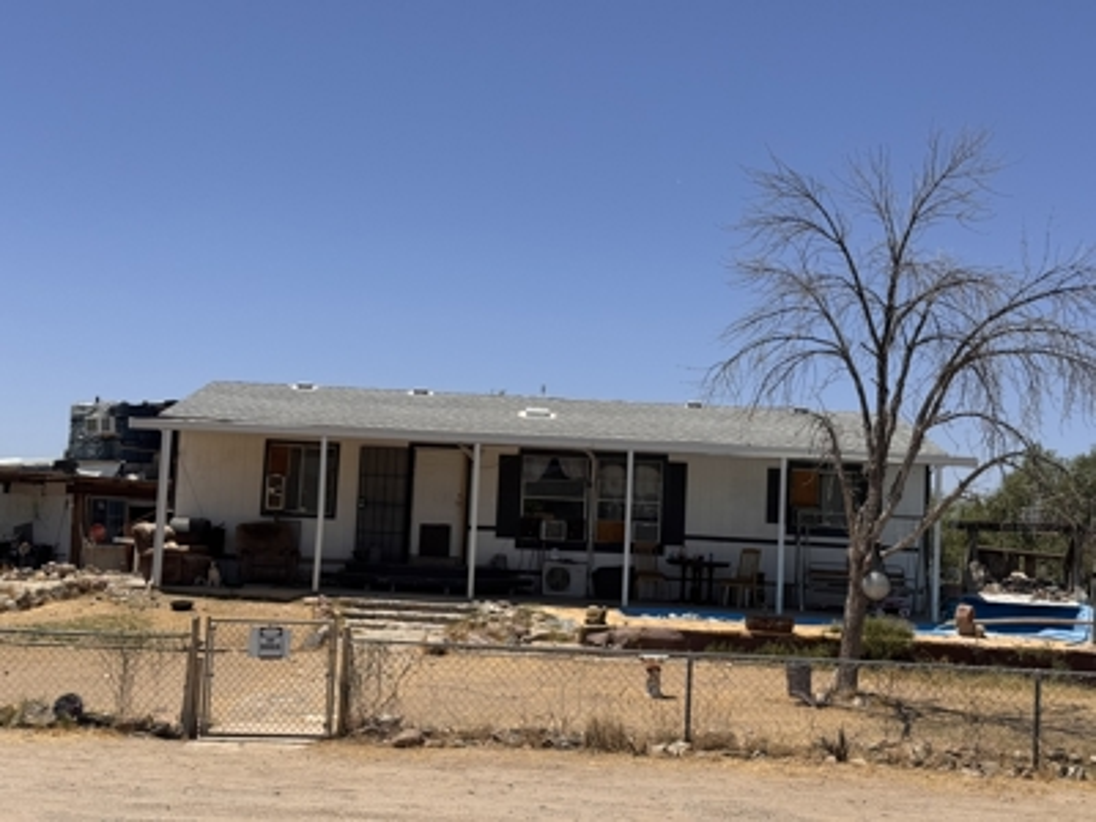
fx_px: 1520
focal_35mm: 48
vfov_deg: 30.3
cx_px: 548
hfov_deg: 39.7
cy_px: 411
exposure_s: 1/7937
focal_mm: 6.76
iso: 80
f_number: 1.78
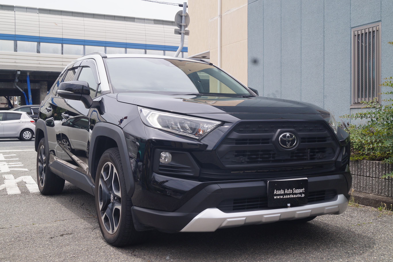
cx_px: 196
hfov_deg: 49.6
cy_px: 131
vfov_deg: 34.2
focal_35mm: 39
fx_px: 426
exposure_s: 1/125
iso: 100
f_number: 9
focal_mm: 26
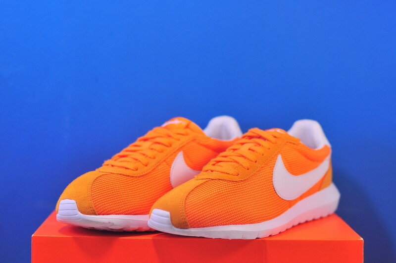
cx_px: 198
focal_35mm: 75
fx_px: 824
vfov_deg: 18.1
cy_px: 132
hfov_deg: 27.0
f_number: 2.5
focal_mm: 50
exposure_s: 1/320
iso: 250
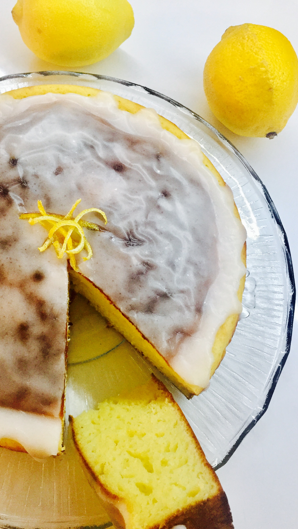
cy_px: 267
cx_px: 115
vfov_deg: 61.0
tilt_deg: -71.5
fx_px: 450
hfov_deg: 36.5
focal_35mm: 32
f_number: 2.2
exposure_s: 1/33
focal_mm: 4.15
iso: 160
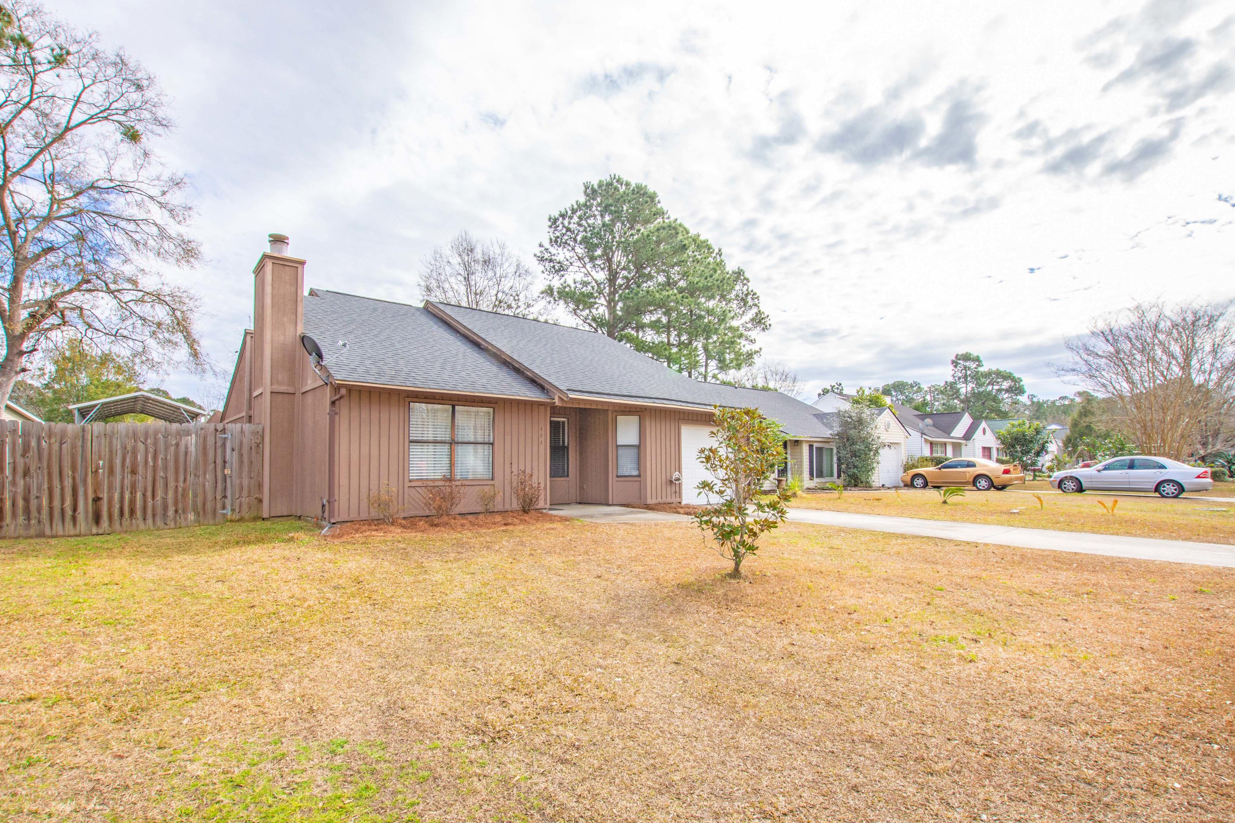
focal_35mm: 16
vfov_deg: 73.7
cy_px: 436
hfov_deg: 96.7
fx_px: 549
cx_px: 609
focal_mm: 10
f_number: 11
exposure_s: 1/200
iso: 320
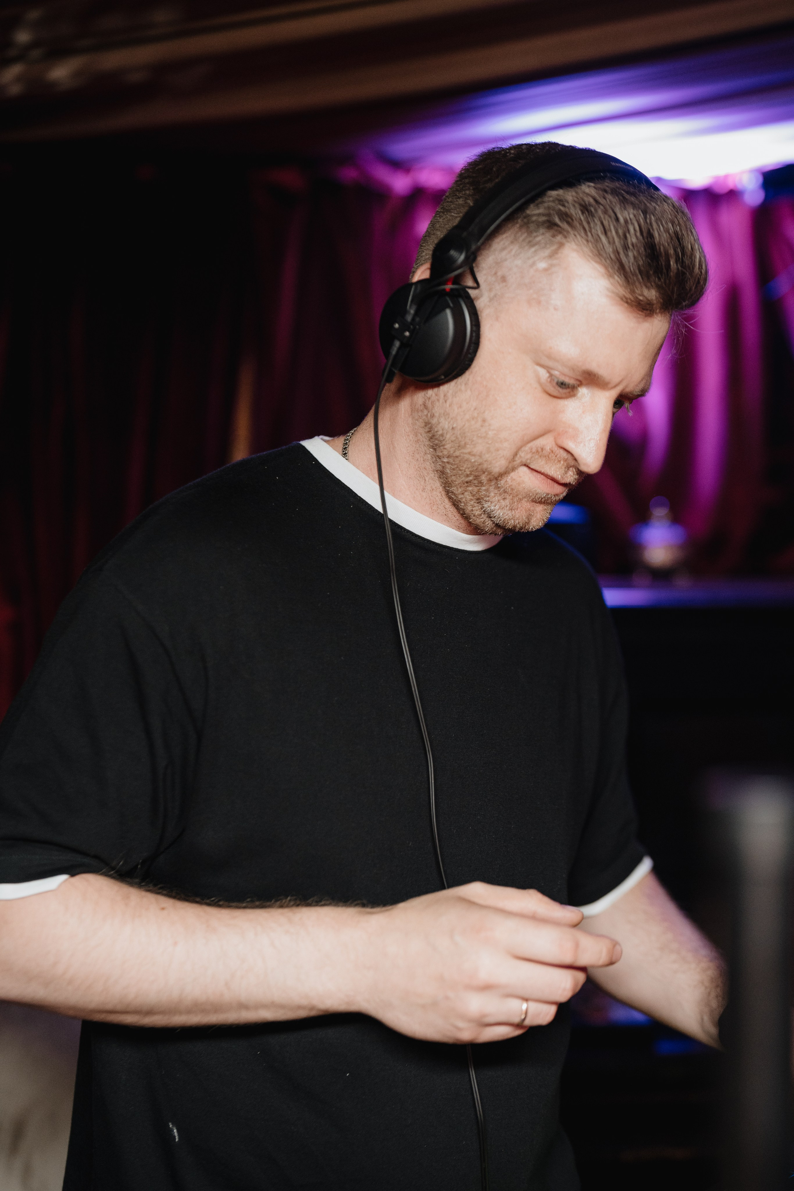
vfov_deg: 39.6
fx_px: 1654
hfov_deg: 27.0
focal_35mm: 50
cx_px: 397
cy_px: 596
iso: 3200
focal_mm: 50
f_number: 2
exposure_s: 1/160
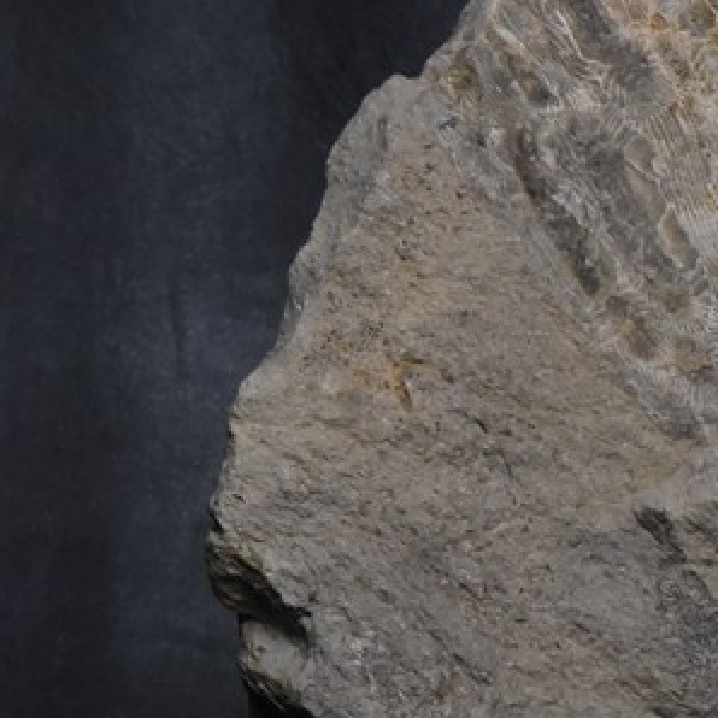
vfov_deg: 4.9
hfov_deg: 4.8
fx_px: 8448
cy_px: 469
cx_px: 865
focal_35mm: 360
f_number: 20
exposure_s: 1/40
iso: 5000
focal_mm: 105
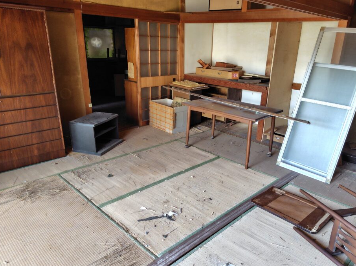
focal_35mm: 26
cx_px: 196
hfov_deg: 67.2
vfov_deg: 53.0
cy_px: 145
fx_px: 267
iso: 281
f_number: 1.9
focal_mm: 5.6
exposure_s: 1/60
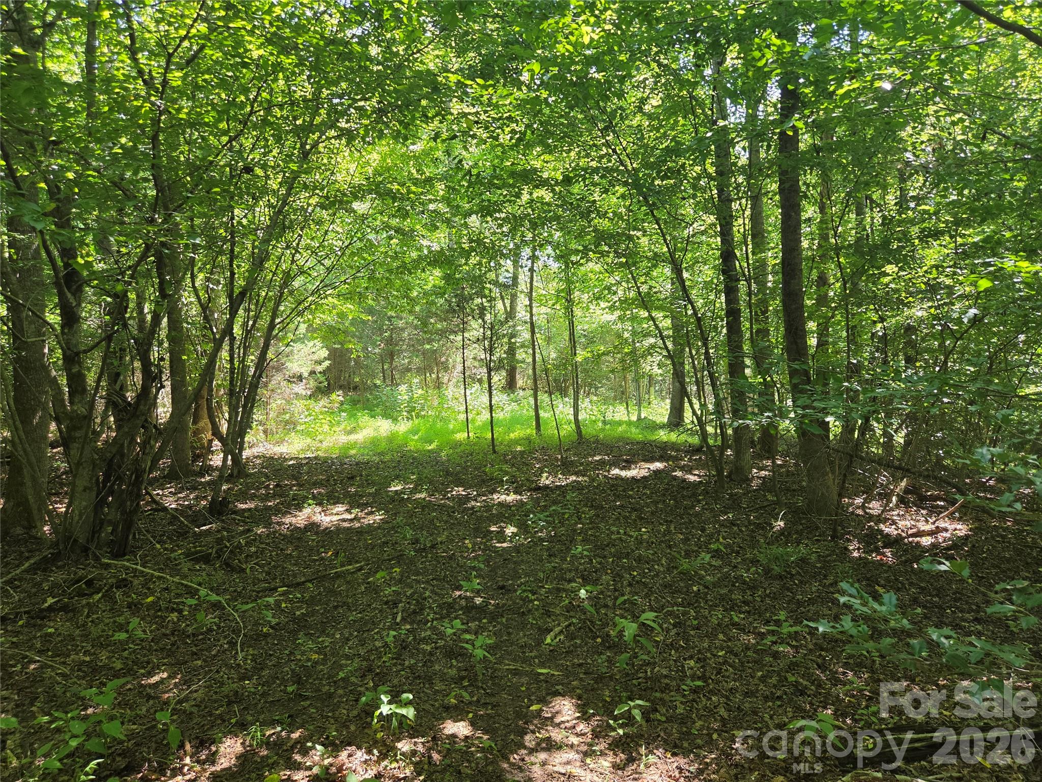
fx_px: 692
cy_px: 391
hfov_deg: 73.9
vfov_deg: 58.9
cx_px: 521
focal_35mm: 23
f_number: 1.8
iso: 160
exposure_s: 1/180
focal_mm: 5.4
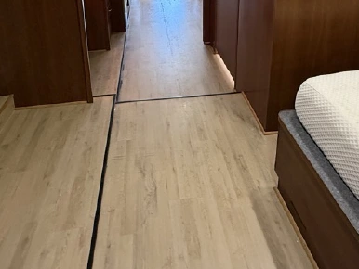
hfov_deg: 61.6
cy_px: 0
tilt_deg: -15.8
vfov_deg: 41.9
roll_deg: +0.2
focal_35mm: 29
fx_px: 301
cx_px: 179
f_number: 2.2
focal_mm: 2.22
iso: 320
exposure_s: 1/73
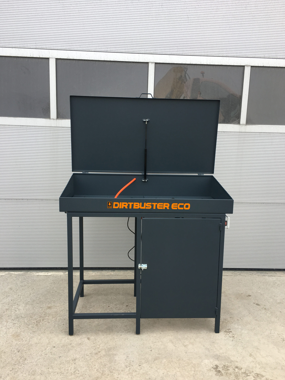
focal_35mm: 30
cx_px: 144
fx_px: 329
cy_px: 193
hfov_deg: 46.8
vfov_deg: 60.0
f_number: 2.2
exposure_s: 1/100
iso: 25
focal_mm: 4.15
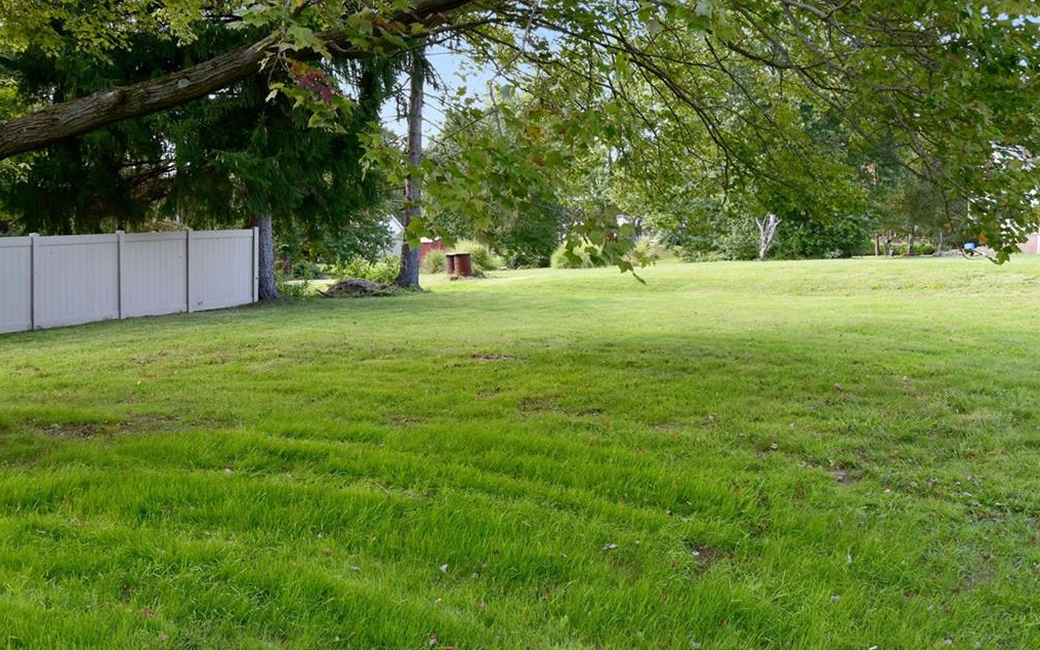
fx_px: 1049
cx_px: 518
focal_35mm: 37
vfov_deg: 34.4
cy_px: 314
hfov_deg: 52.8
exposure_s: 1/125
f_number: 9
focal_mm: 24
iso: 400
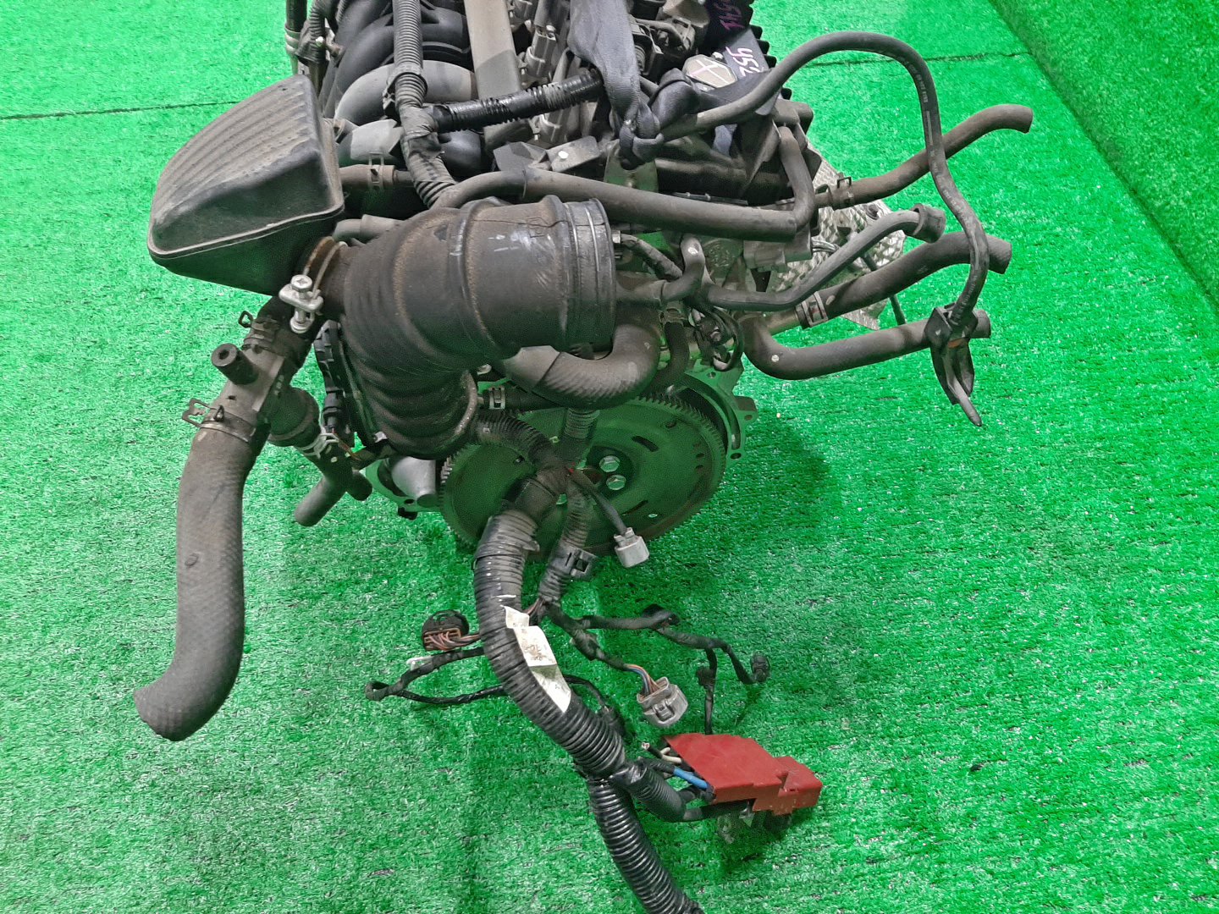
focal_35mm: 26
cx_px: 610
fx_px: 916
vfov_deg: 53.1
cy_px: 457
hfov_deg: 67.3
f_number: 1.7
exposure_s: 1/33
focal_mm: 3.93
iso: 168
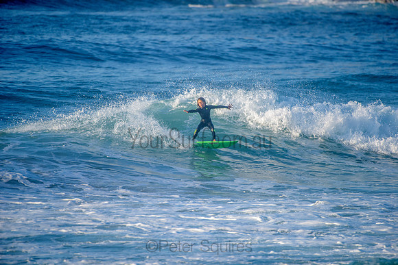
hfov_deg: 4.1
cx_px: 199
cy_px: 132
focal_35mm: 500
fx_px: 5529
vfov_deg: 2.8
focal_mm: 500
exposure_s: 1/2000
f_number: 5.6
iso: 360
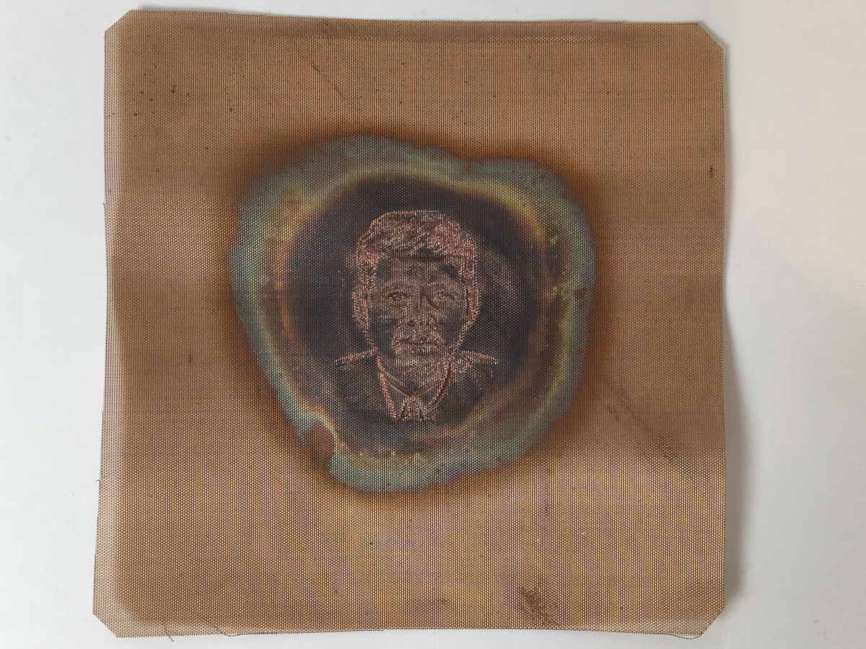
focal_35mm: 31
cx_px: 433
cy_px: 324
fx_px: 776
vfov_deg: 45.4
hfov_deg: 58.4
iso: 25
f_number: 2.4
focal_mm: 3.3
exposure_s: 1/123
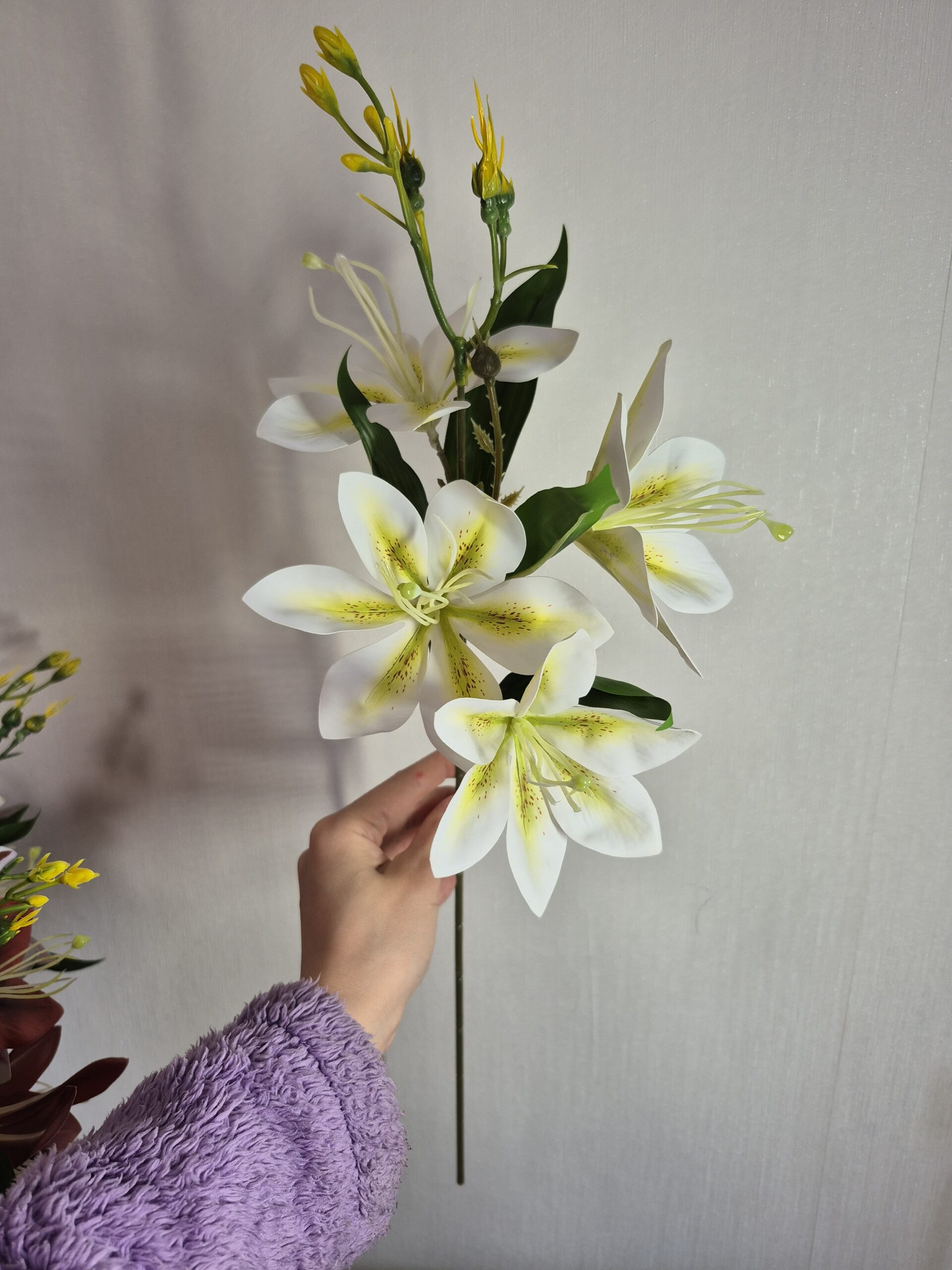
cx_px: 476
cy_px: 635
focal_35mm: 23
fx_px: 843
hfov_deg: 58.9
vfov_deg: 73.9
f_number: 1.8
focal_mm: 5.4
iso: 64
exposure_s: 1/180
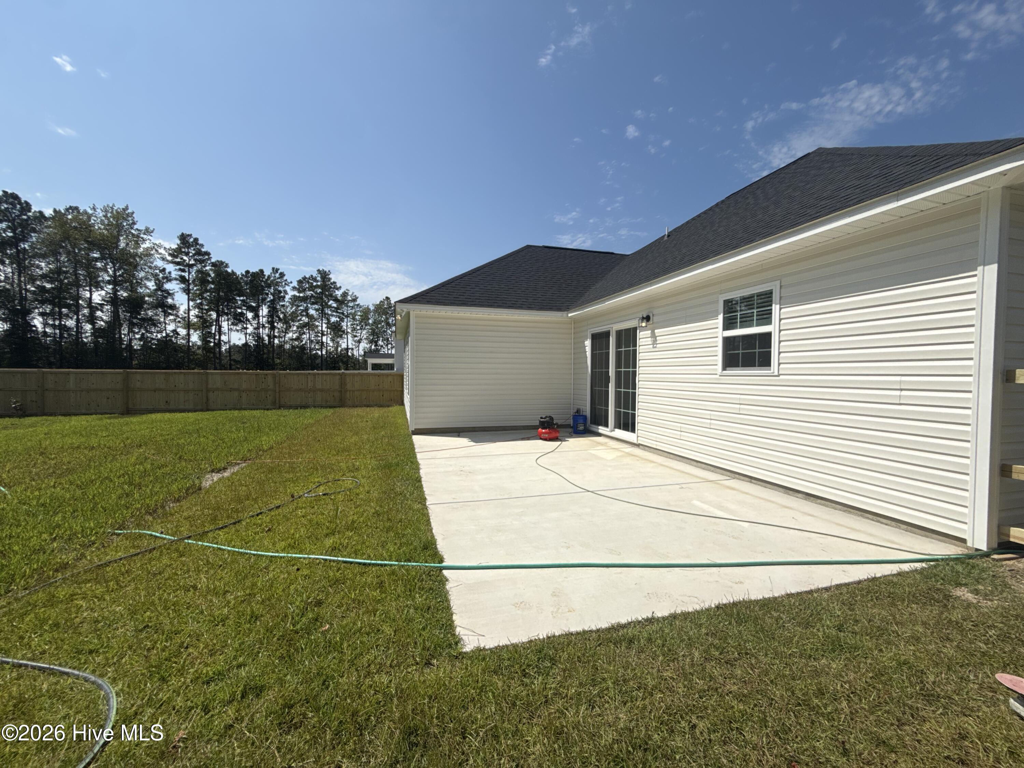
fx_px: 414
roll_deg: -0.2
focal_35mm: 14
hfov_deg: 102.1
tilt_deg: -0.2
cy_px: 384
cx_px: 512
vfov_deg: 85.7
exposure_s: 1/6173
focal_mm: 2.22
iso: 50
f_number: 2.2
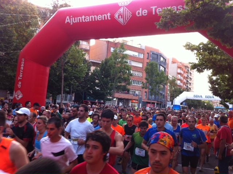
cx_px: 116
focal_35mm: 35
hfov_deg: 52.7
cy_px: 87
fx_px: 235
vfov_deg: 40.6
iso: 100
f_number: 2.8
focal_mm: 3.85
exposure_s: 1/120
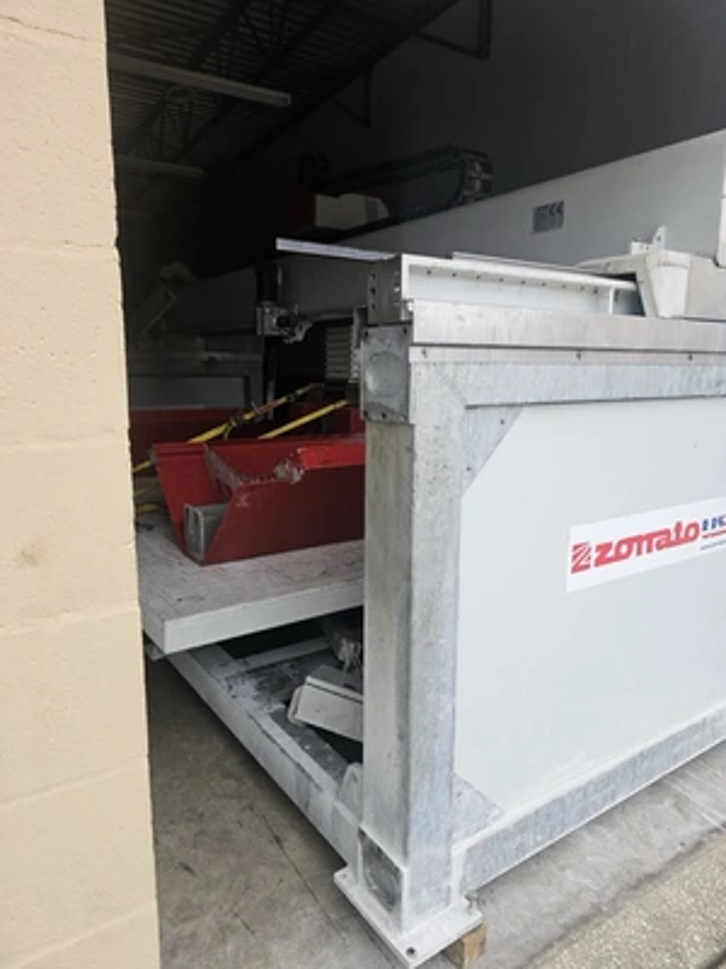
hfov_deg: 58.9
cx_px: 363
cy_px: 484
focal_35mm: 23
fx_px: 643
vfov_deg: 73.9
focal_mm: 6.3
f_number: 1.7
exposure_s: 1/120
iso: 50
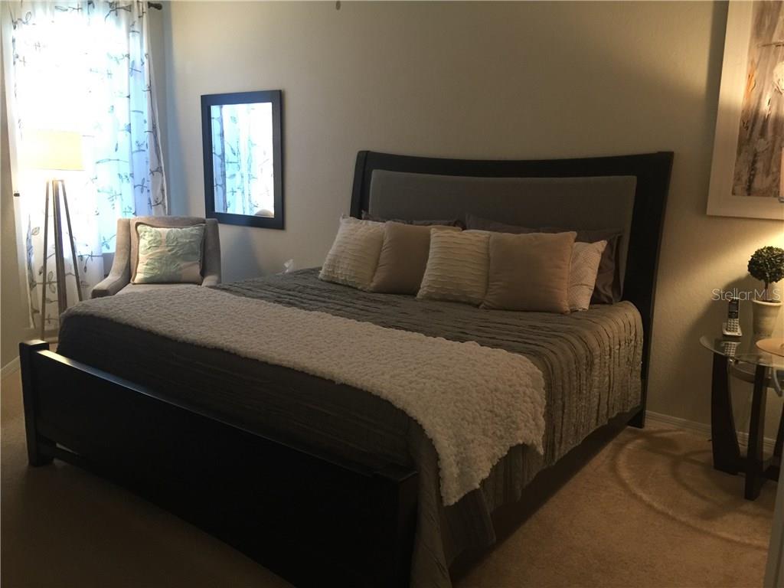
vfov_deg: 48.2
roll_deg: -2.6
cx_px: 392
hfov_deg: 61.7
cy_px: 294
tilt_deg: -10.6
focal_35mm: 29
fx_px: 657
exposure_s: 1/10
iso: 125
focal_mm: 4.15
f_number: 2.2
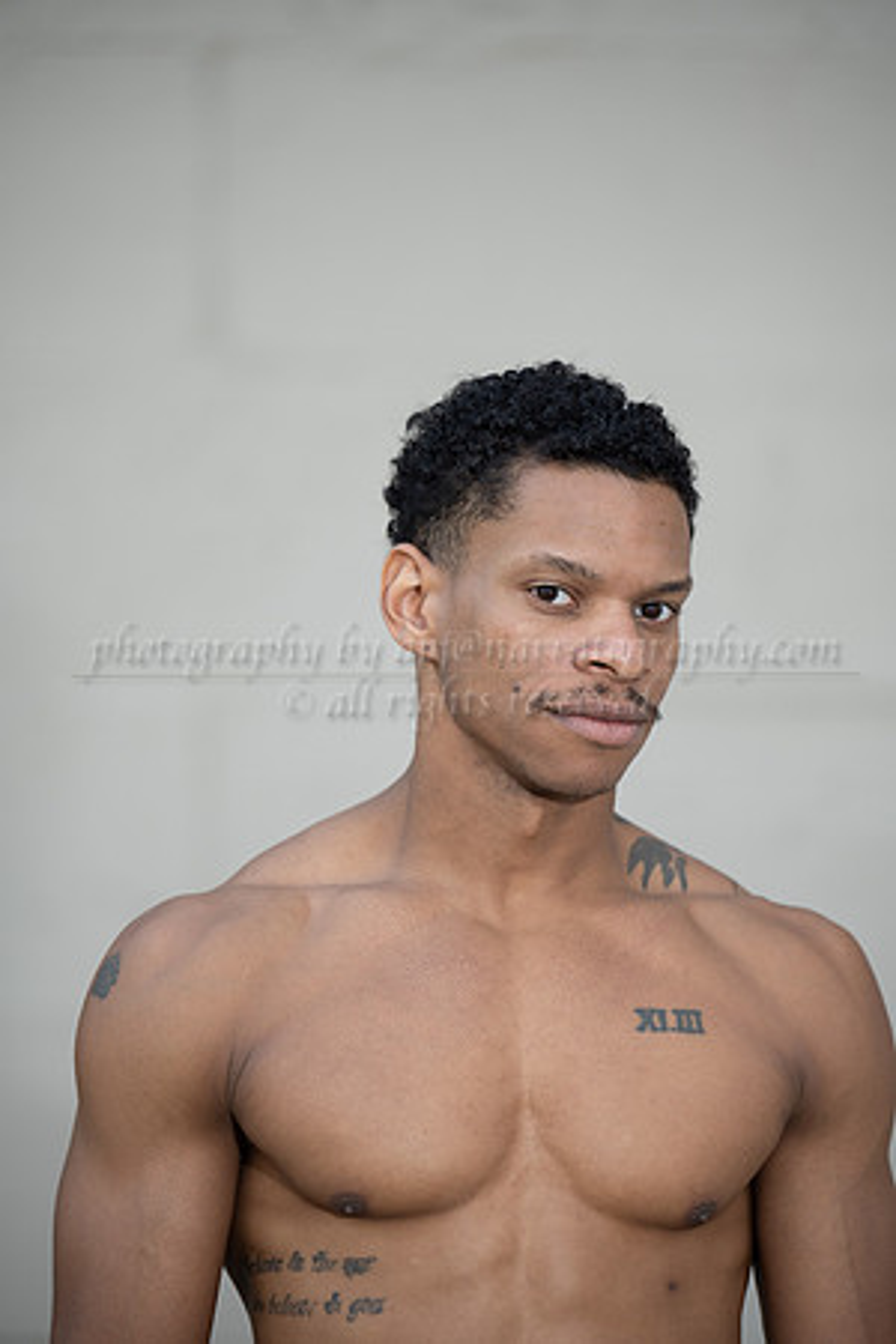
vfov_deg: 14.7
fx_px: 5226
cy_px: 672
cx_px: 448
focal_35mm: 140
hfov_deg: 9.8
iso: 200
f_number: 2.8
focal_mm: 140
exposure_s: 1/800
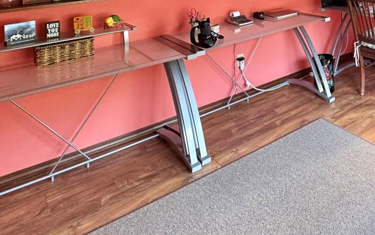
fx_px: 358
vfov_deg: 29.6
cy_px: -65
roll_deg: +1.9
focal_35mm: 35
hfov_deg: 49.5
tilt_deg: +1.3
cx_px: 334
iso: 320
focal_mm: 2.22
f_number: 2.2
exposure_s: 1/63
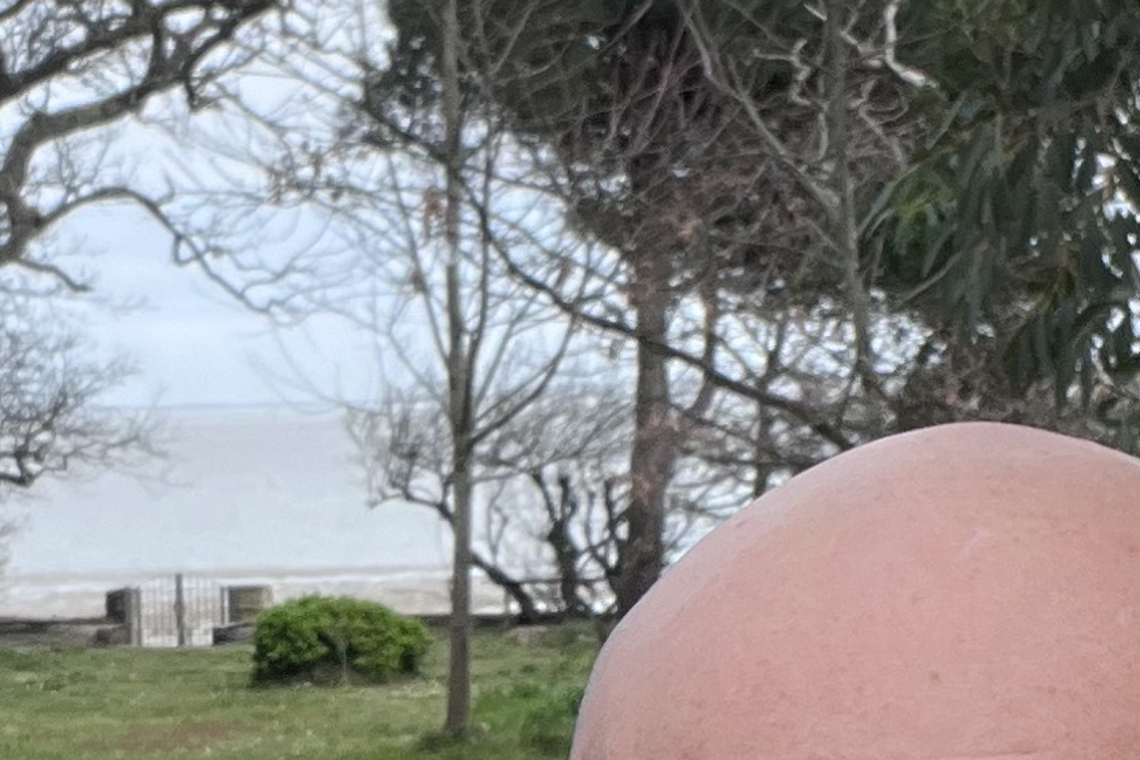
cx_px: 174
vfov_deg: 11.7
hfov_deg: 17.4
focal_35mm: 116
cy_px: 660
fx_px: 3673
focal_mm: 2.71
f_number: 2.2
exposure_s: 1/270
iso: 32
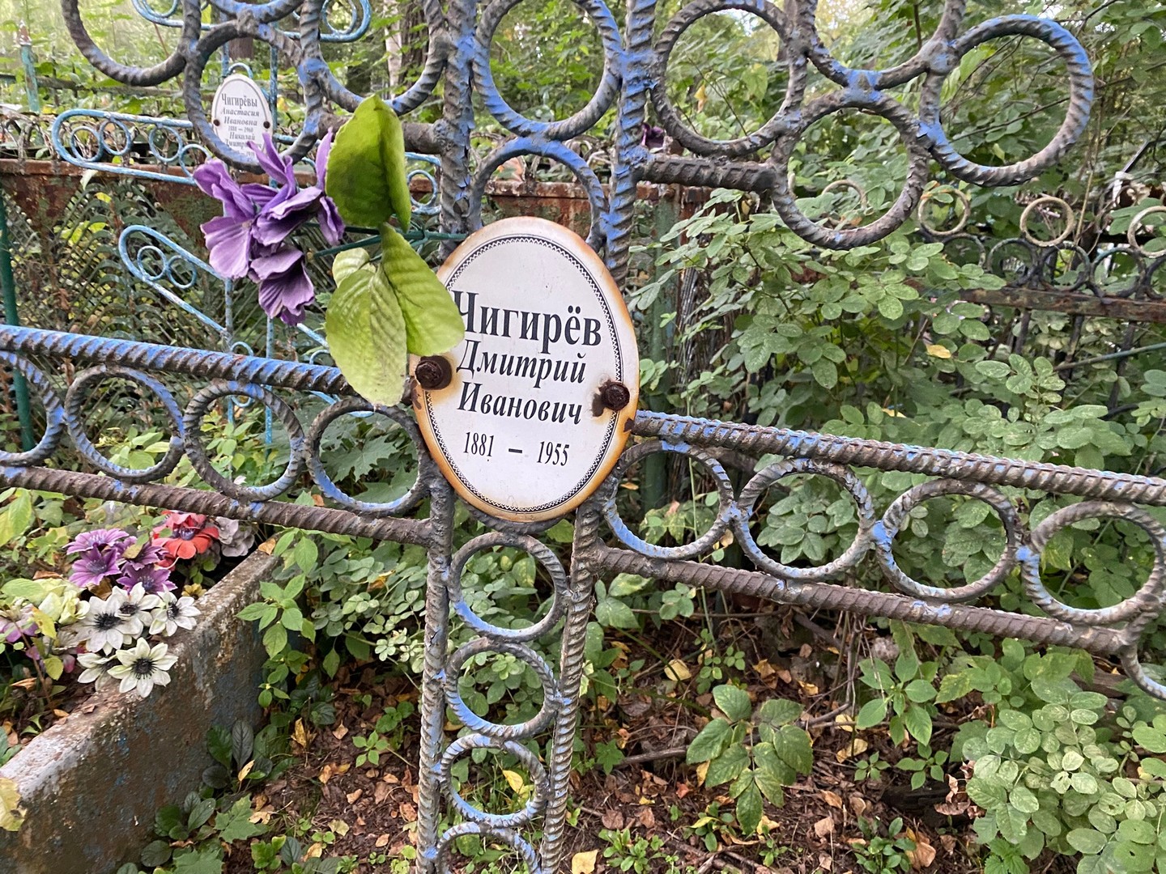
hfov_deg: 67.3
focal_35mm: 26
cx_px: 583
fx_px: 876
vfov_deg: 53.1
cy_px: 437
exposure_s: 1/60
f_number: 1.8
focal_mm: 4.25
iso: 500
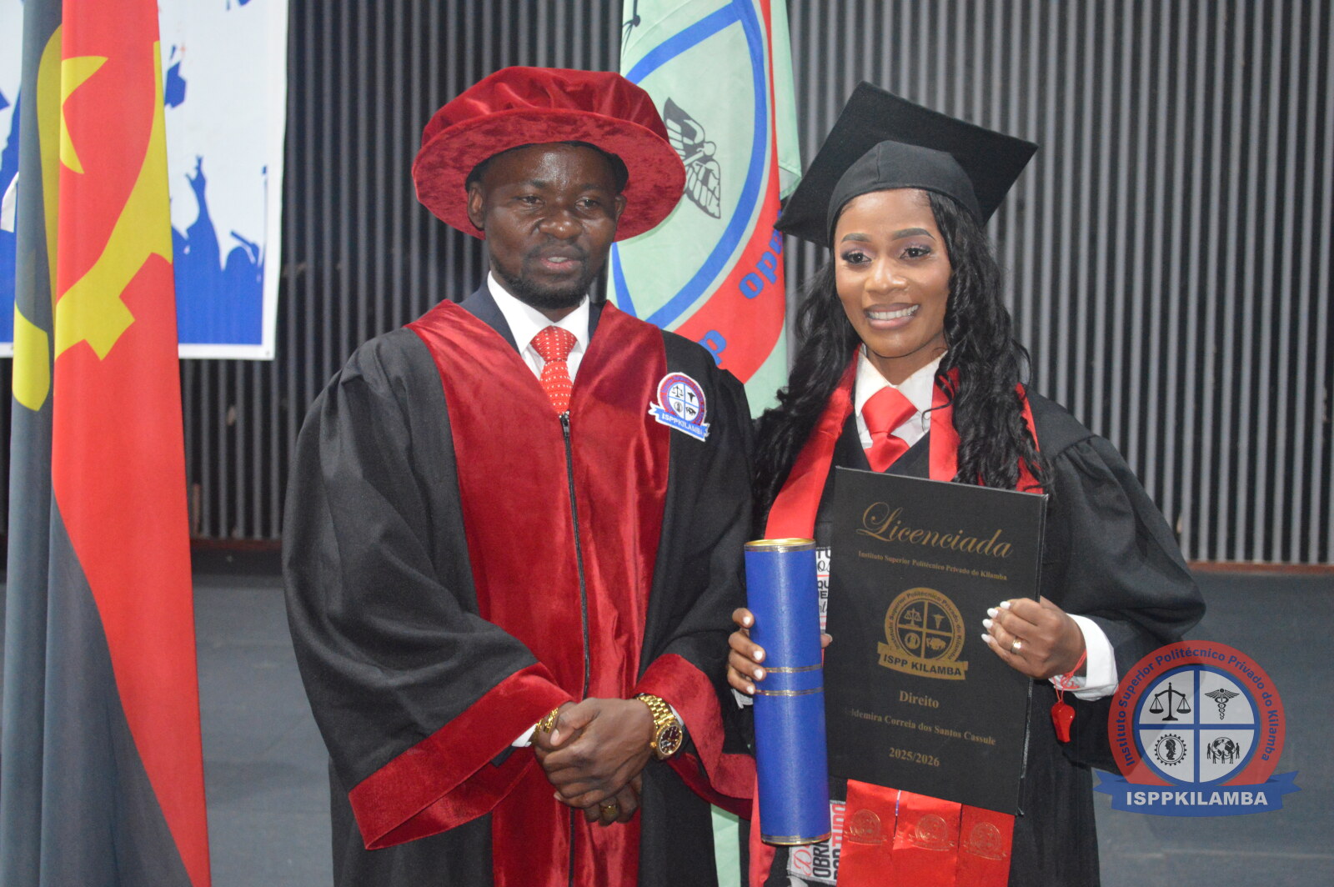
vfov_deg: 21.5
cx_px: 667
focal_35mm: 63
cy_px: 444
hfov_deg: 31.9
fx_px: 2333
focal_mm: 42
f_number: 5.3
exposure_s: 1/60
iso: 3200
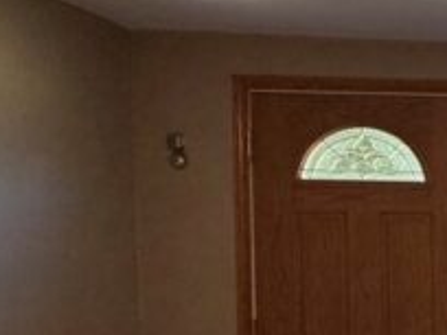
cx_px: 692
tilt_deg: -3.1
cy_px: 293
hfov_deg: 25.2
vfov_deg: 25.8
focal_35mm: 55
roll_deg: -0.1
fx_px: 710
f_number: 2.2
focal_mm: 2.22
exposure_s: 1/60
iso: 200
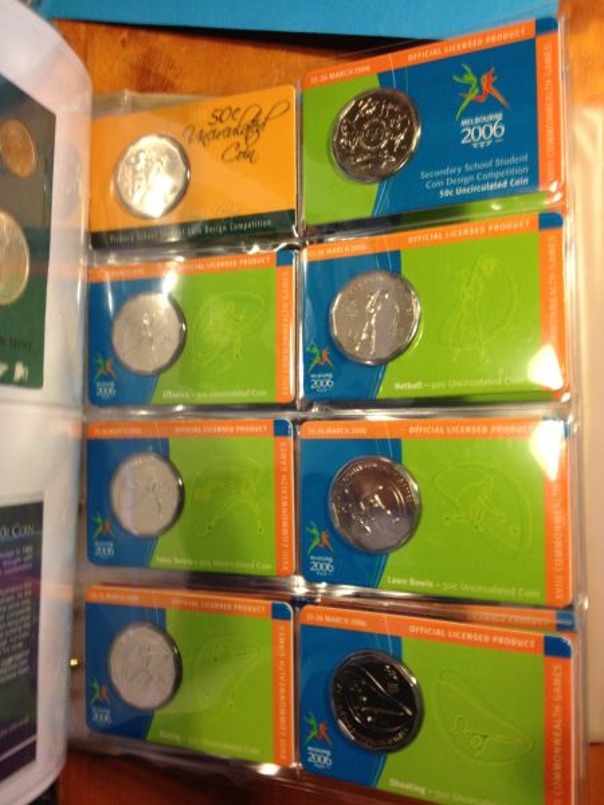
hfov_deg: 40.7
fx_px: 814
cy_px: 402
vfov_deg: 52.6
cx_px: 302
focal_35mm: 35
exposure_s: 1/20
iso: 100
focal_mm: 4.28
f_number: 2.4
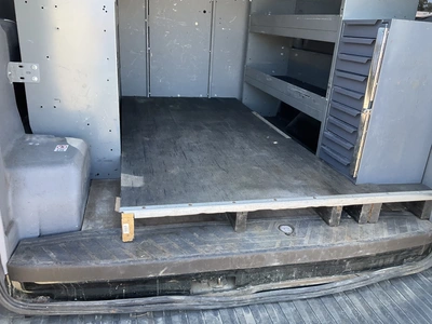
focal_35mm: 29
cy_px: 162
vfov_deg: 48.2
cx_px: 216
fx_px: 362
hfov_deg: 61.7
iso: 40
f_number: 1.8
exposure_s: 1/122
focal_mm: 3
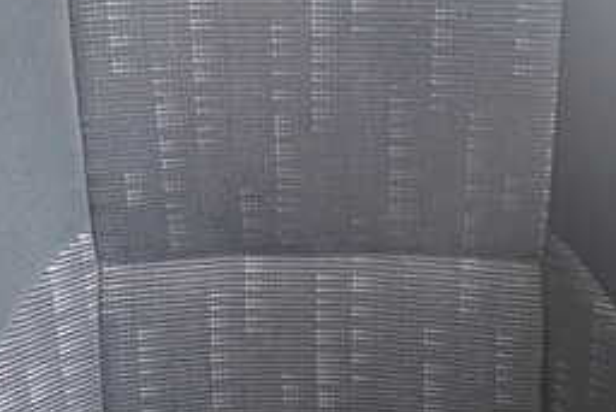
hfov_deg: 32.9
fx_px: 1044
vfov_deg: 22.3
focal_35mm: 61
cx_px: 310
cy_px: 214
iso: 320
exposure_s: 1/30
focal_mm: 4.5
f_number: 2
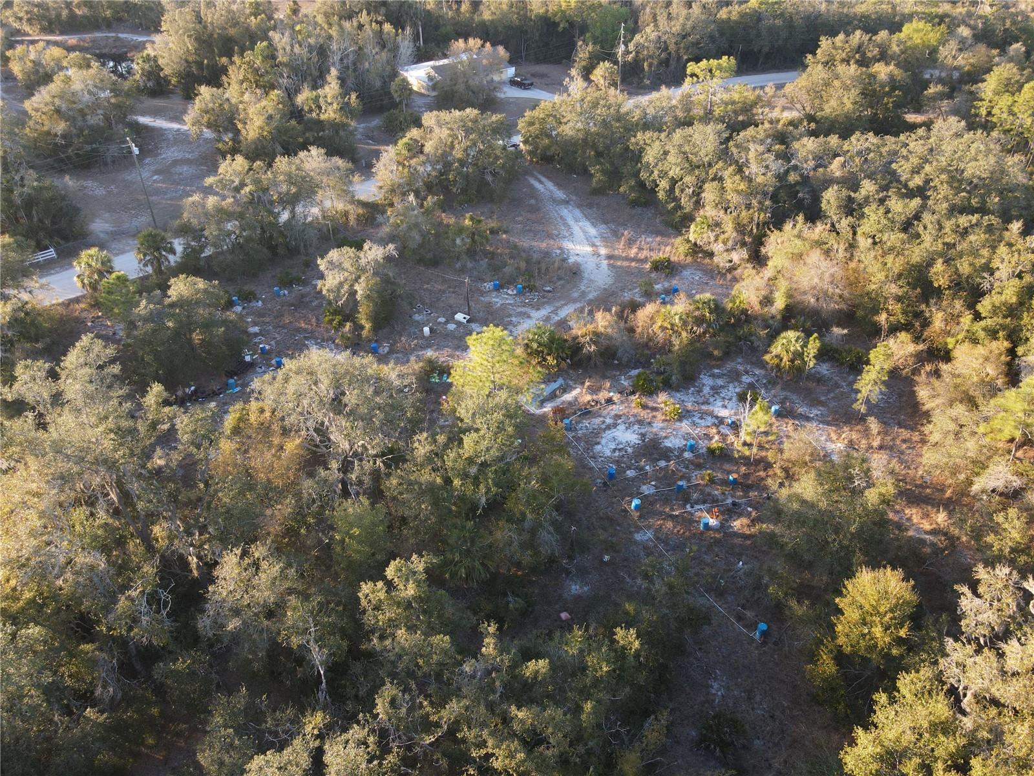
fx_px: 717
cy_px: 388
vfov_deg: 56.8
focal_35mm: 24
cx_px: 517
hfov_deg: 71.6
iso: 370
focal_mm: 4.5
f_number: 2.8
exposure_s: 1/15
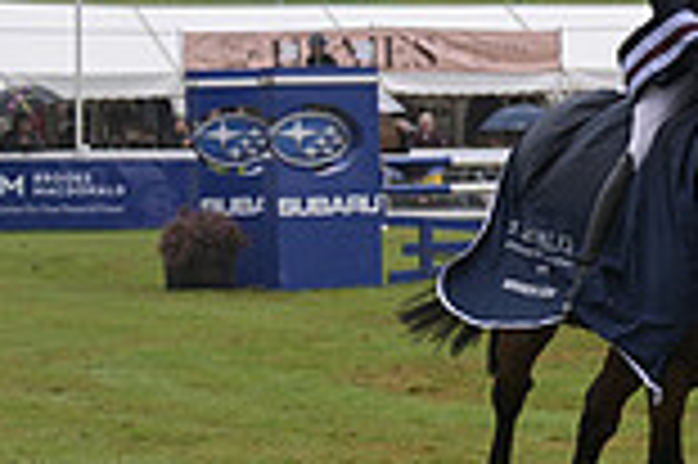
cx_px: 1301
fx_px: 5578
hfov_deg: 7.0
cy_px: 146
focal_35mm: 288
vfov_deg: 4.8
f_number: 5.6
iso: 560
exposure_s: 1/800
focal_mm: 77
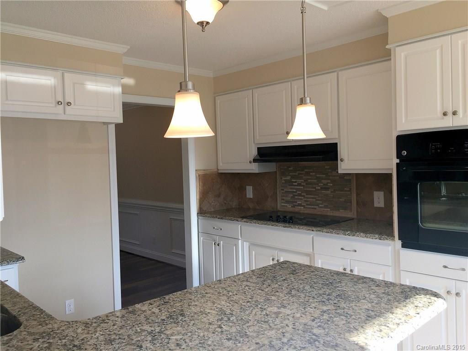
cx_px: 234
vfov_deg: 48.2
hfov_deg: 61.7
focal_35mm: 29
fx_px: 392
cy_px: 176
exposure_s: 1/162
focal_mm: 4.15
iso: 32
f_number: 2.2
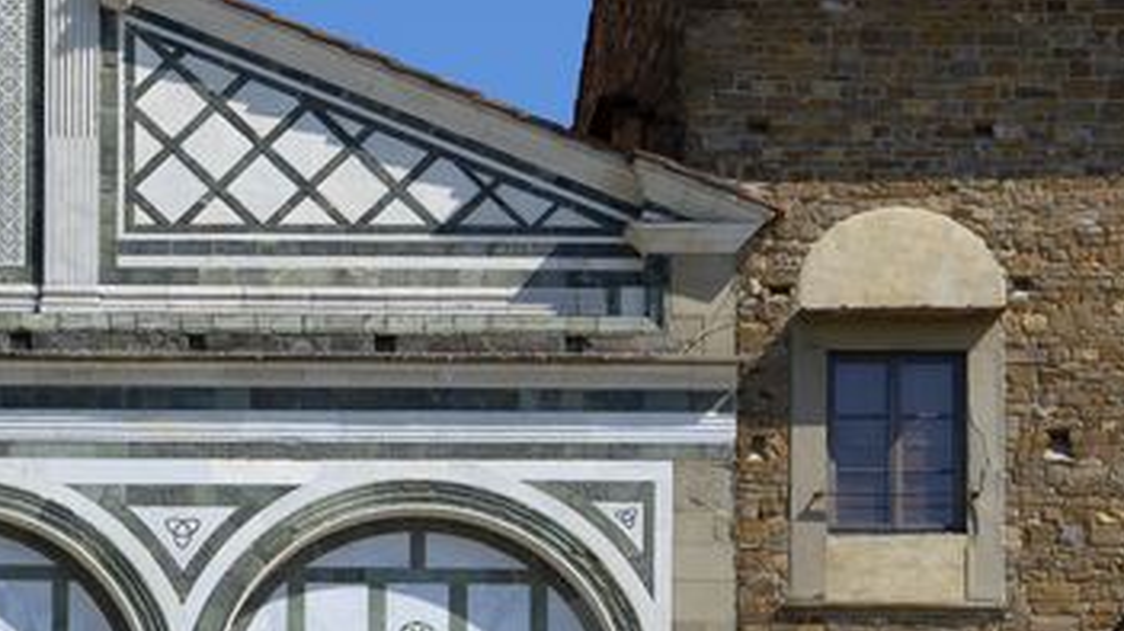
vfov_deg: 4.4
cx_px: -493
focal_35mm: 275
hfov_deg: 7.7
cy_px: -88
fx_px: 8192
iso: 200
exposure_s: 1/800
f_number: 8
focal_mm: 90
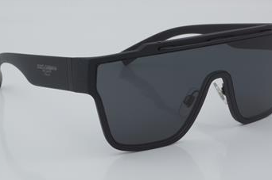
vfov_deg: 14.1
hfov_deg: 21.1
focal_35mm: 97
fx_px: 729
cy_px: 87
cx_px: 148
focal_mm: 55
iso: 100
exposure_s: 1/4
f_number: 32
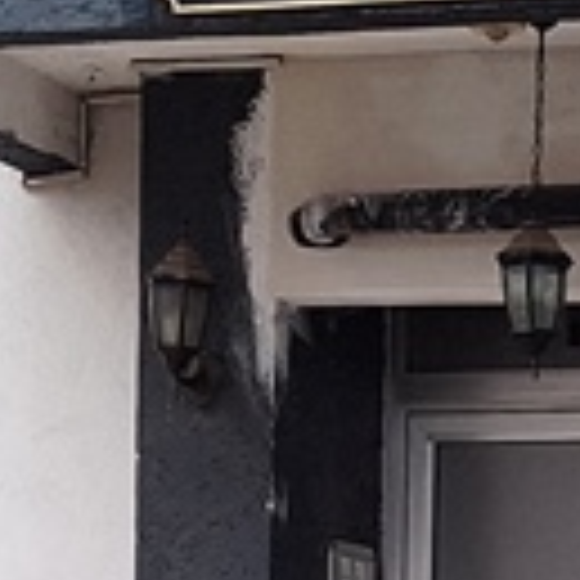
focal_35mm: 161
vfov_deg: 10.4
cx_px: 715
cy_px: 940
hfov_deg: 10.7
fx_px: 3052
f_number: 1.8
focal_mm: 5.54
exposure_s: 1/50
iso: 100
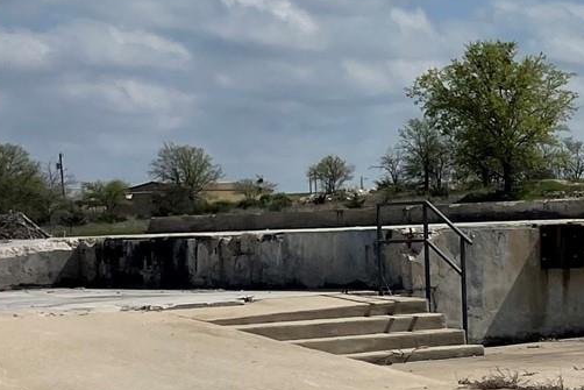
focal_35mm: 106
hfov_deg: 16.0
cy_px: 228
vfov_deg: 12.9
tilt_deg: -2.5
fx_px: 1720
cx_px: 1082
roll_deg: +1.6
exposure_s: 1/10989
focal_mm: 5.1
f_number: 1.6
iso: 32
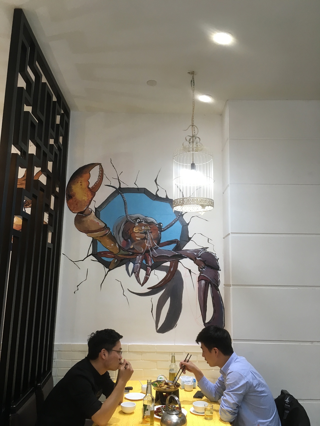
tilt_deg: +8.3
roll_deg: -0.9
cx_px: 160
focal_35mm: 29
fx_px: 357
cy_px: 213
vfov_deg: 61.7
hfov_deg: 48.2
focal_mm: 4.15
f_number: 2.2
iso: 80
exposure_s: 1/33
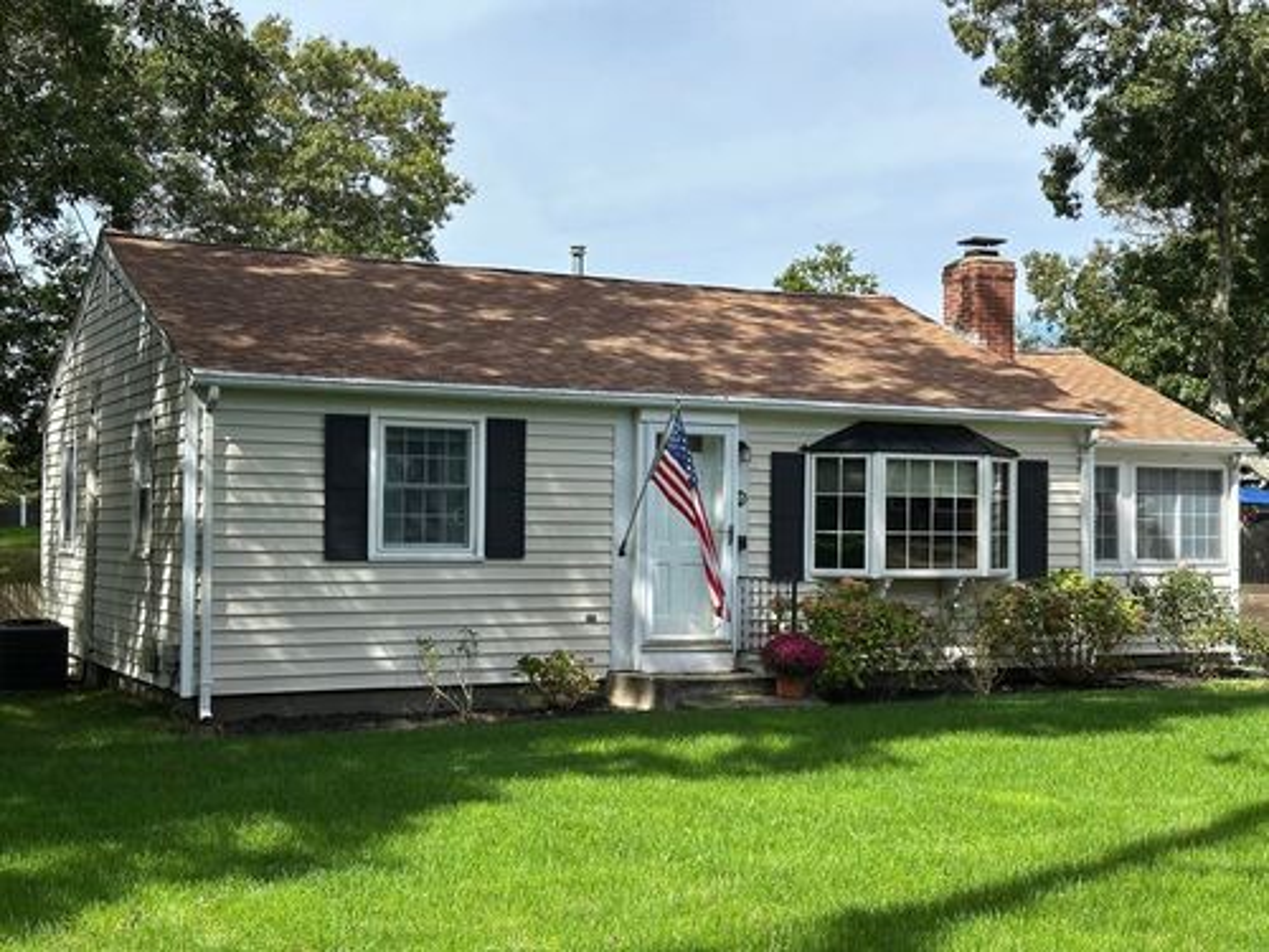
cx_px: 634
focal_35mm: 48
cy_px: 476
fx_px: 1760
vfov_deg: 30.3
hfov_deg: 39.7
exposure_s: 1/2203
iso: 64
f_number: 1.78
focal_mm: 6.86
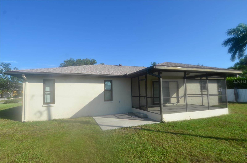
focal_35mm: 36
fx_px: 246
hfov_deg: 53.2
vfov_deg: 36.7
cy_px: 82
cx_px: 124
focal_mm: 24
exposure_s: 1/250
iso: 100
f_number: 8
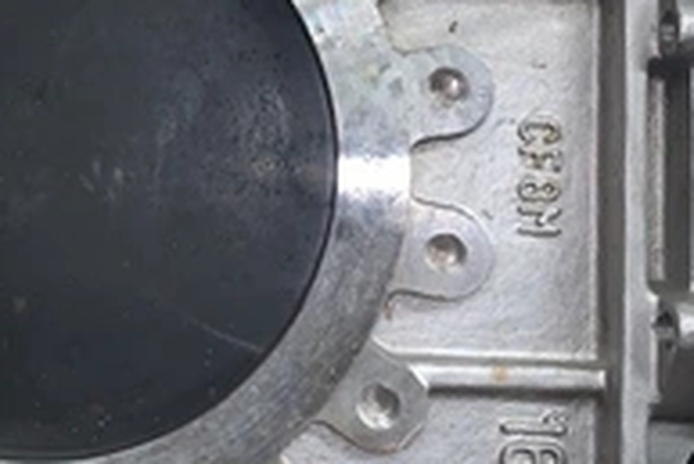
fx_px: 1080
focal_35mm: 56
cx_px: 219
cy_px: 122
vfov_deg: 24.0
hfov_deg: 35.2
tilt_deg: -86.7
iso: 64
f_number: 1.8
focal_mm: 4.25
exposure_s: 1/11
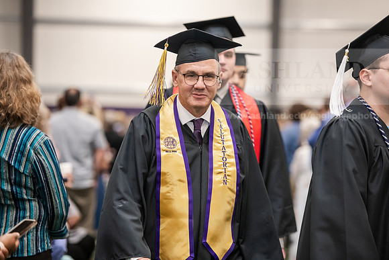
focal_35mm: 155
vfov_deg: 8.9
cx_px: 194
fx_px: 1675
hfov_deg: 13.2
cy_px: 130
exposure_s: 1/200
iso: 2500
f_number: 3.2
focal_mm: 155
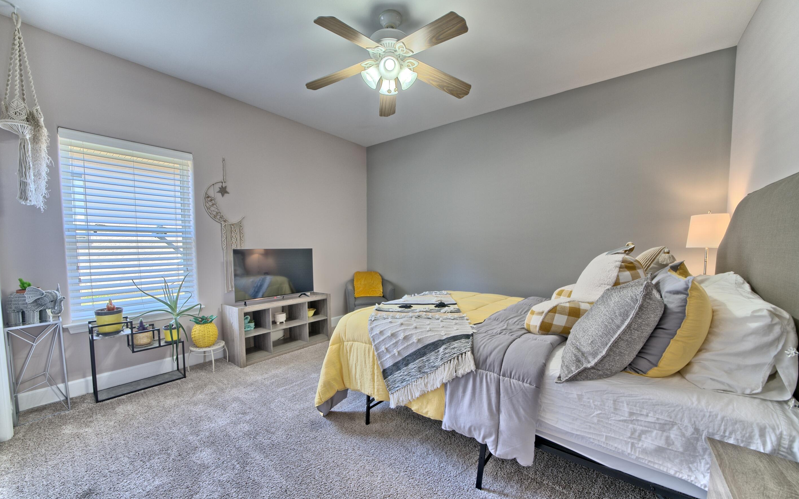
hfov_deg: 109.3
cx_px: 392
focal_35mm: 13
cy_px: 267
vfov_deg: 82.7
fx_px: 283
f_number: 11
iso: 800
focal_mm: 12
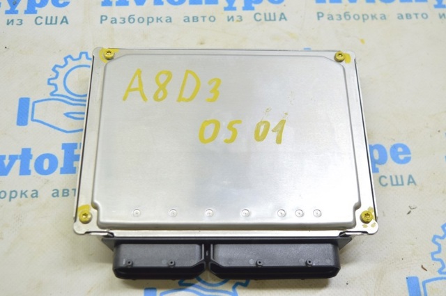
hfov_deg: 38.9
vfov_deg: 26.4
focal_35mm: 51
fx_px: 631
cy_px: 148
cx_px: 223
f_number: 5.6
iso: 400
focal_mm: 34
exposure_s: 1/20
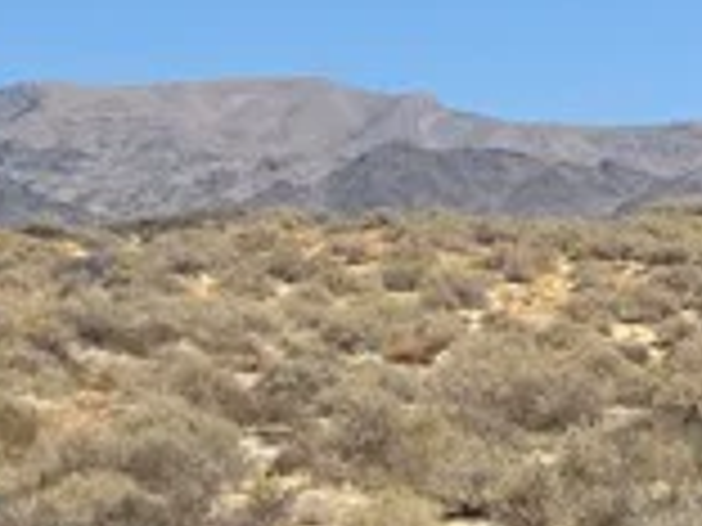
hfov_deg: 10.2
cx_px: 868
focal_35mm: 190
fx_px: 3853
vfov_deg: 7.8
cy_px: 459
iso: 20
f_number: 1.8
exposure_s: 1/2538
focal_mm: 3
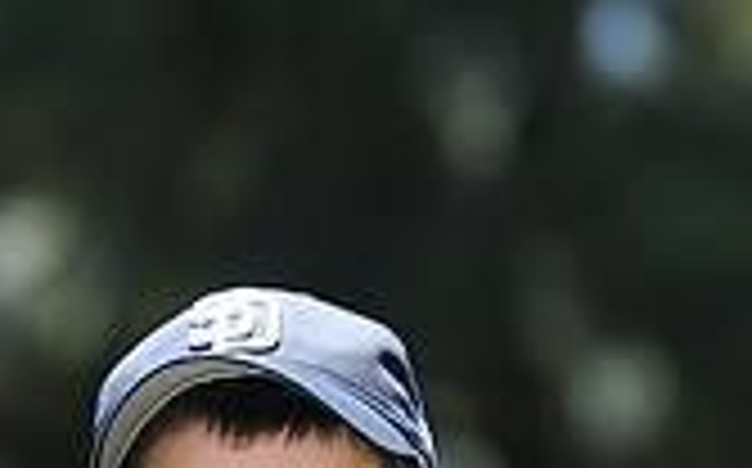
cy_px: 909
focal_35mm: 478
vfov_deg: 2.7
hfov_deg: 4.4
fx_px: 9786
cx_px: 0
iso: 200
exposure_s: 1/800
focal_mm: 135
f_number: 4.5
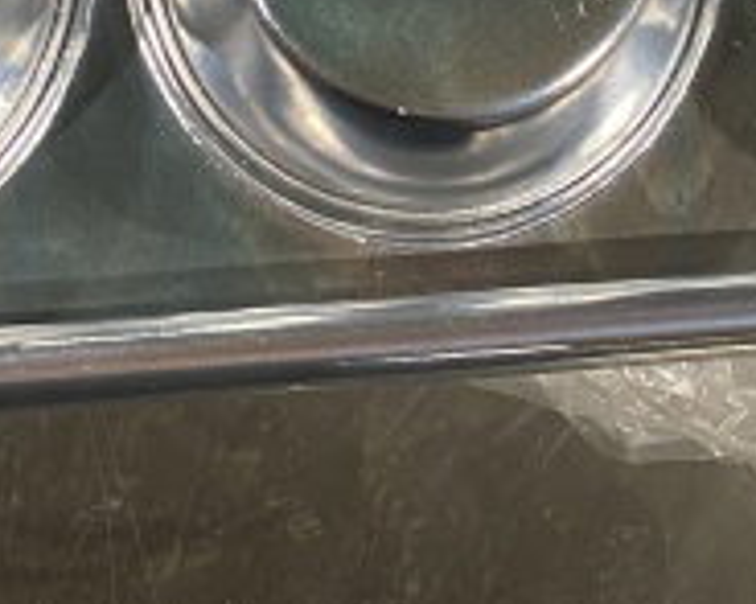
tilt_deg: -64.1
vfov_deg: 11.4
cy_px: -853
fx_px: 2505
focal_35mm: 112
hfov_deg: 17.1
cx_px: 456
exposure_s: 1/72
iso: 125
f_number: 1.8
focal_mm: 4.25
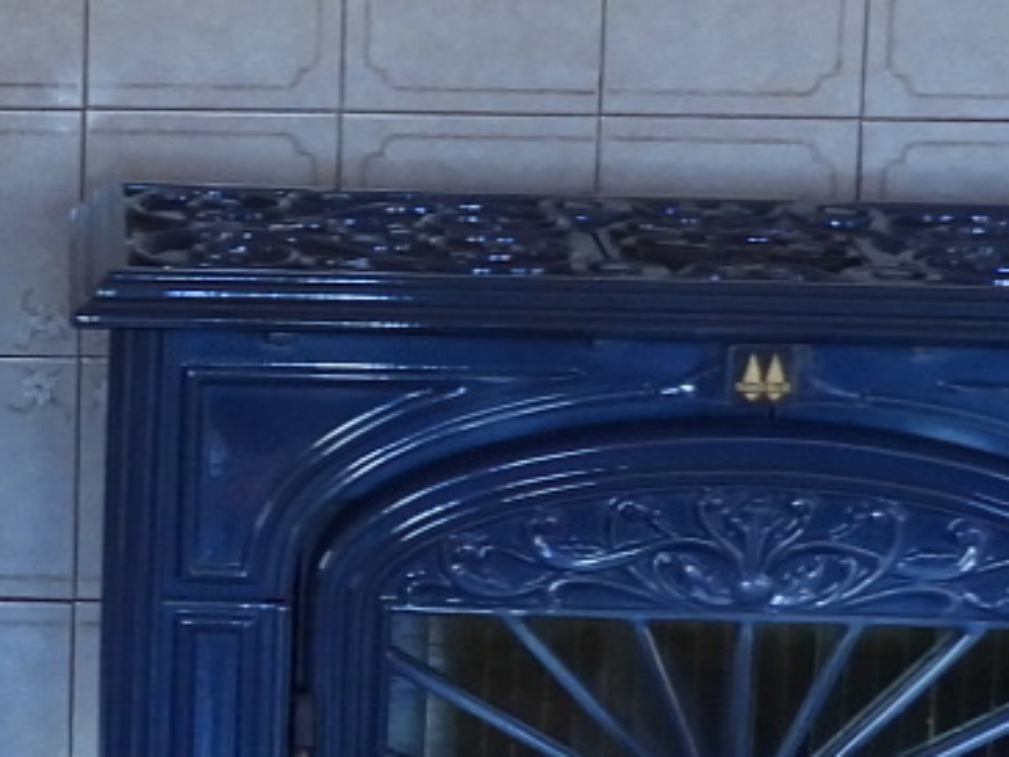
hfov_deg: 12.7
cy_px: 311
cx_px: -363
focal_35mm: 150
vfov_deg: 9.9
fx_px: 4372
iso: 200
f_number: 2.8
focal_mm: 4.3
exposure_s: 1/30
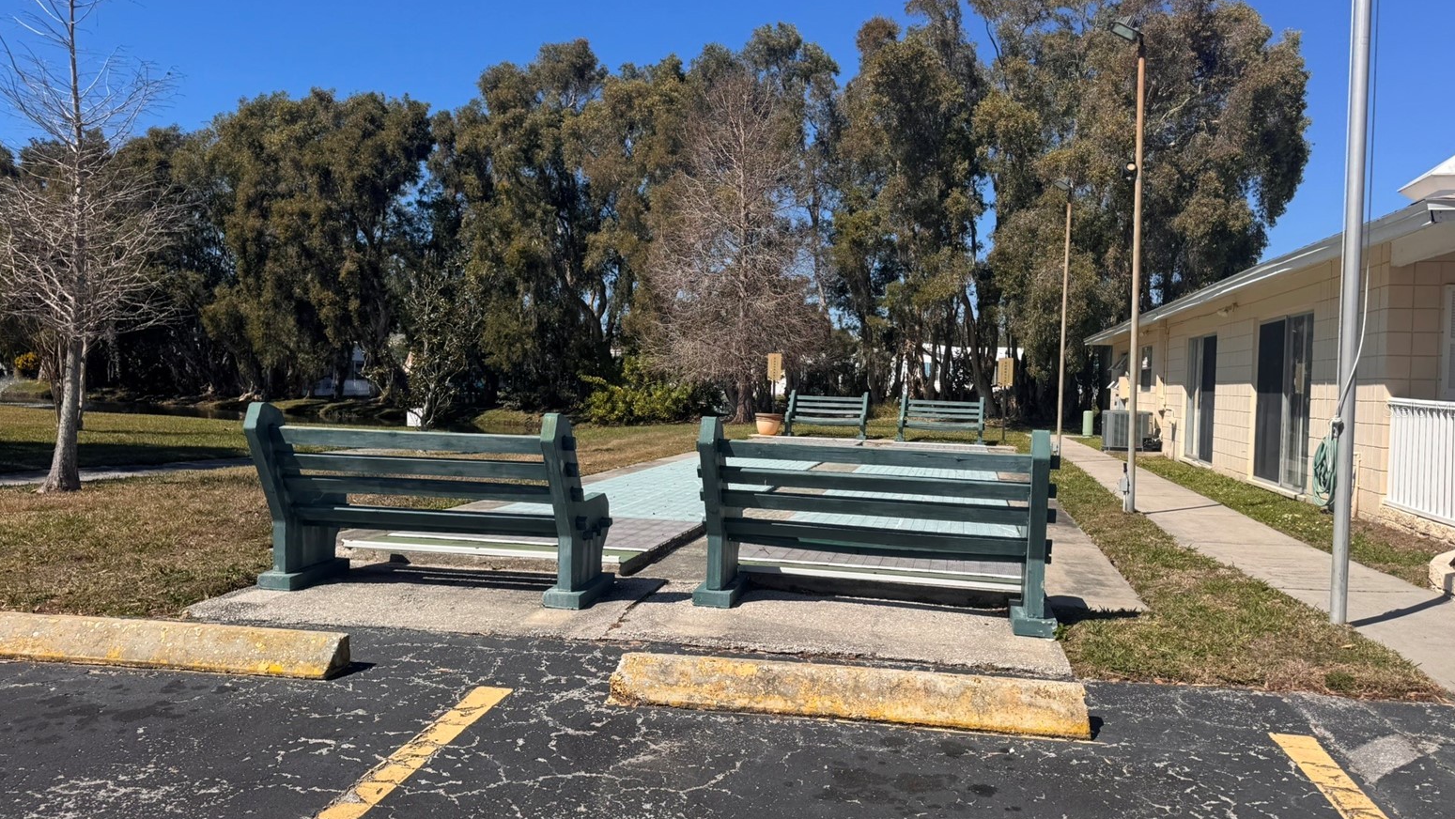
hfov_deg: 69.8
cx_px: 720
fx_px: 1042
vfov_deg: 42.9
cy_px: 410
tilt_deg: -0.6
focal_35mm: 27
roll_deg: -0.4
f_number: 1.78
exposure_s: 1/4608
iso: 80
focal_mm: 6.76
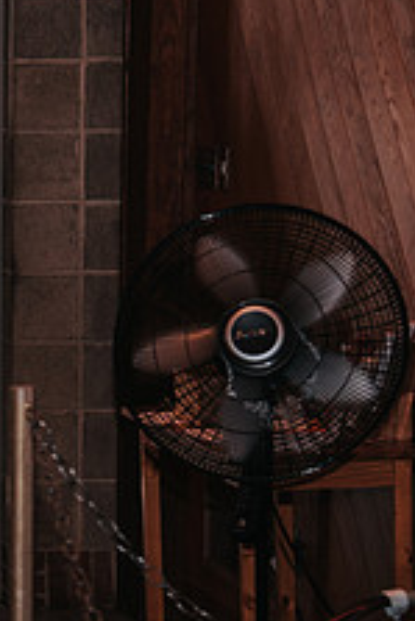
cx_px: -331
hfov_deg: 7.3
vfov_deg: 11.3
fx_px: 3142
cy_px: 360
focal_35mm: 182
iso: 560
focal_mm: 58
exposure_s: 1/200
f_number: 4
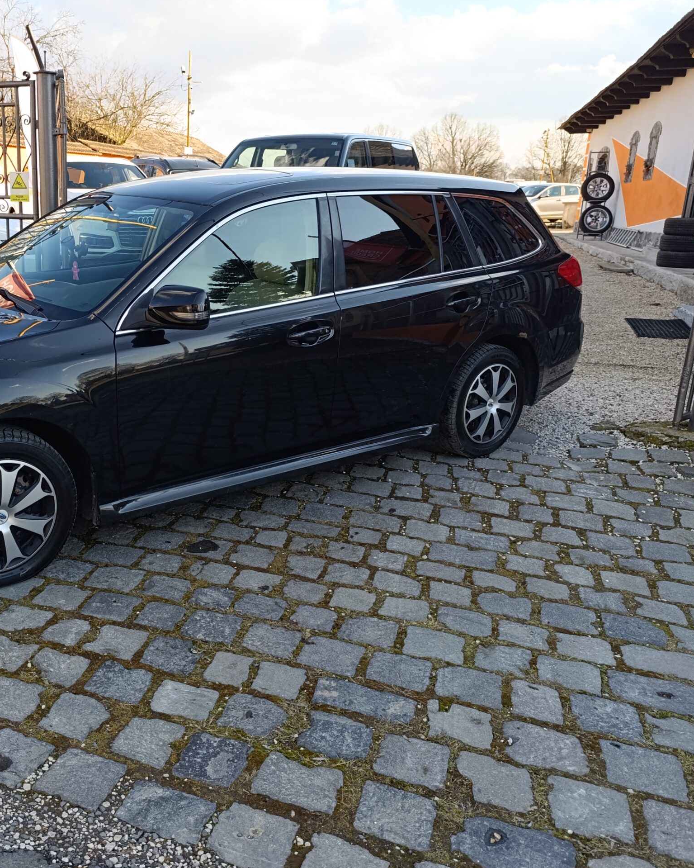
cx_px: 178
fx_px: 770
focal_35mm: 30
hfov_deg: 46.8
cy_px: 433
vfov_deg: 58.8
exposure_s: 1/138
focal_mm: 6.14
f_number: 1.6
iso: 50
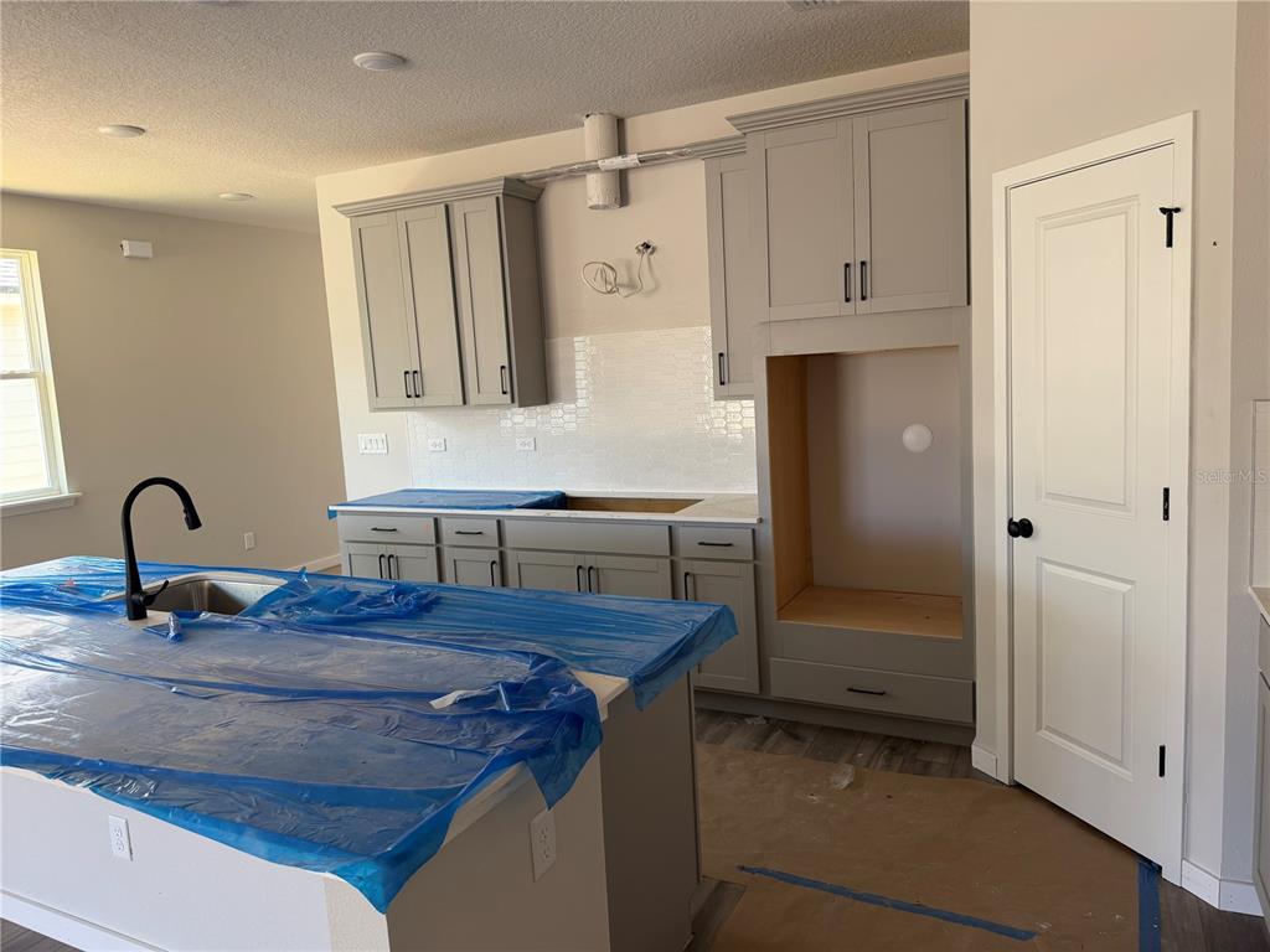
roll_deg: +4.5
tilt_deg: -3.2
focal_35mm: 24
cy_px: 476
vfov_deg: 56.8
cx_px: 635
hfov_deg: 71.6
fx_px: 881
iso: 100
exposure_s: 1/121
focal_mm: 6.76
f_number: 1.78
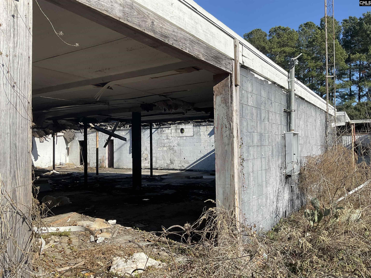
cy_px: 139
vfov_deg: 48.2
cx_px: 186
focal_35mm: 29
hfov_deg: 61.7
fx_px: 311
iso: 16
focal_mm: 3
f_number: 1.8
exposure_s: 1/1626
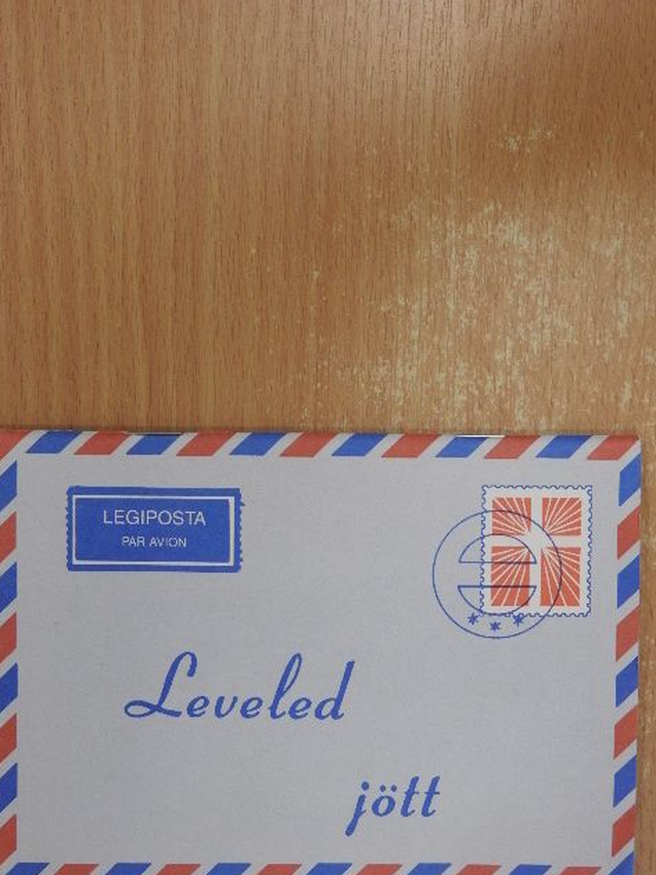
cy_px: 440
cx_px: 331
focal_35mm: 71
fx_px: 1795
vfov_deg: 27.4
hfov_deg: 20.7
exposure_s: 1/60
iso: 320
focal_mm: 12.5
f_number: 4.5
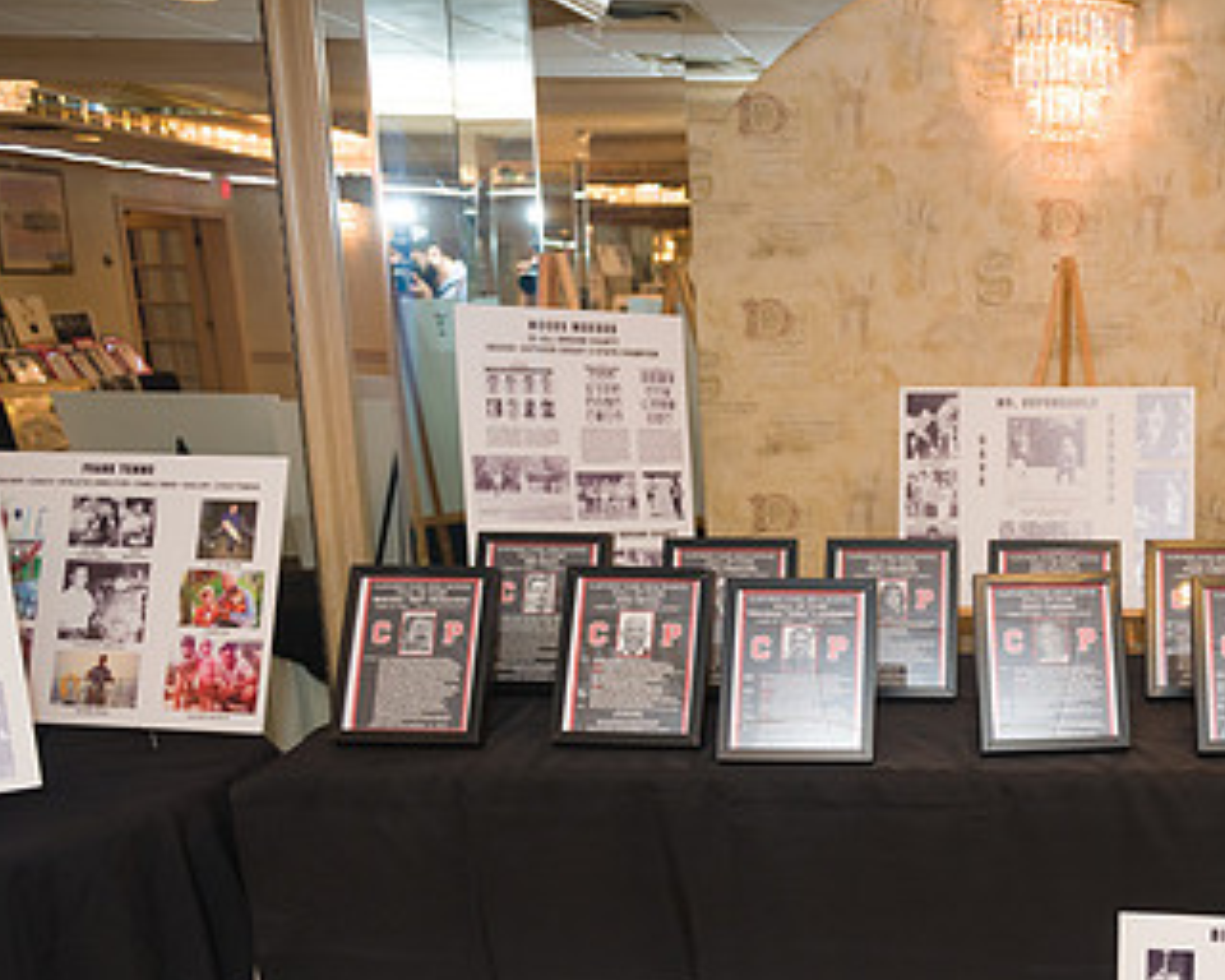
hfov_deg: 37.8
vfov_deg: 32.4
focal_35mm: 46
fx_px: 1668
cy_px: 664
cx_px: 1087
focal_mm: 27
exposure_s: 1/125
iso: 1000
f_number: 3.2
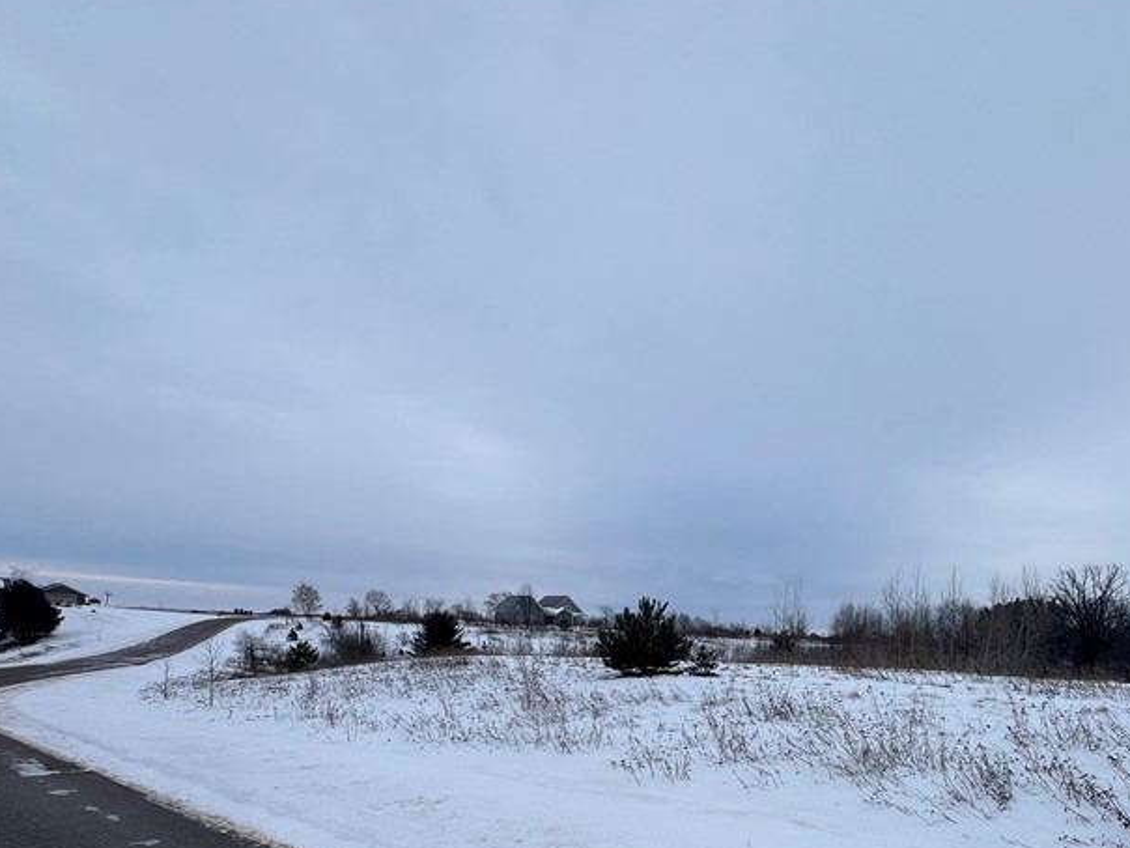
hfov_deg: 74.4
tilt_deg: -4.3
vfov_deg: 56.0
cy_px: 697
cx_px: 738
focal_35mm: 22
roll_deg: -2.5
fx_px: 718
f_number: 1.8
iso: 32
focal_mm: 1.57
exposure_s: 1/1085
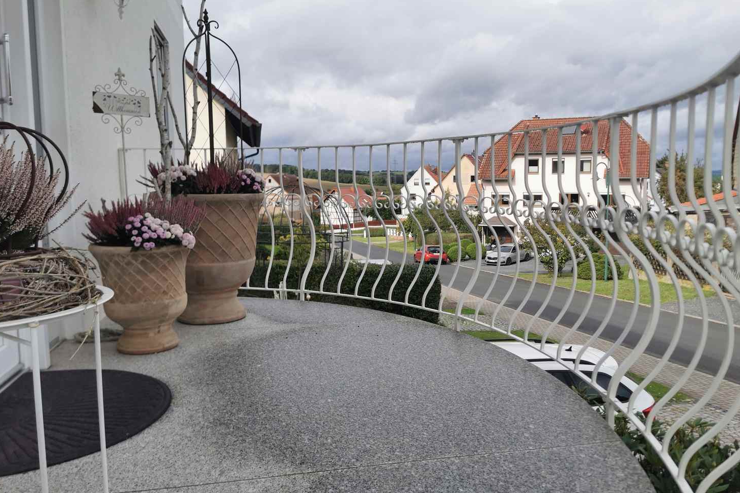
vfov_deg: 44.9
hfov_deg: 63.7
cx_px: 377
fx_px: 596
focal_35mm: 29
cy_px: 244
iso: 50
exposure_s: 1/2747
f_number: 1.6
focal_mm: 5.56
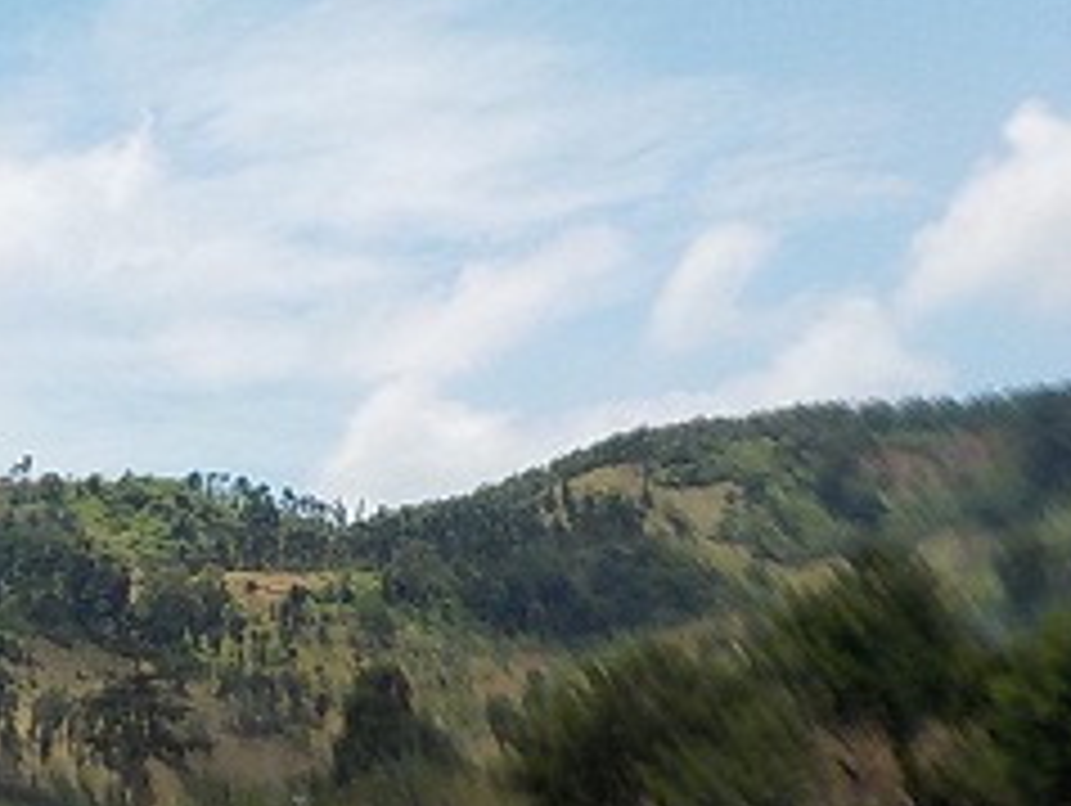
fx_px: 2416
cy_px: 867
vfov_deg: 18.3
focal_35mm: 78
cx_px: -126
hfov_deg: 23.4
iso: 125
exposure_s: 1/1250
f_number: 3.3
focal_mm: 4.1
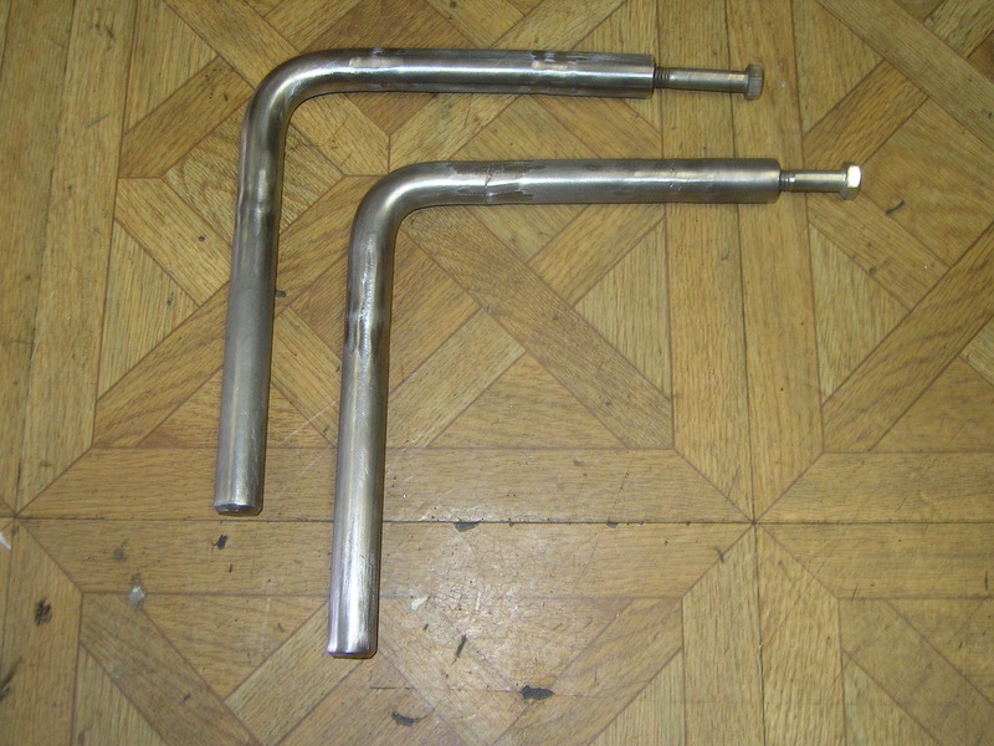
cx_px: 497
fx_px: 1034
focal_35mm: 36
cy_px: 373
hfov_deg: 51.4
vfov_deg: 39.7
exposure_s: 1/30
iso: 100
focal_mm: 5.6
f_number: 2.8
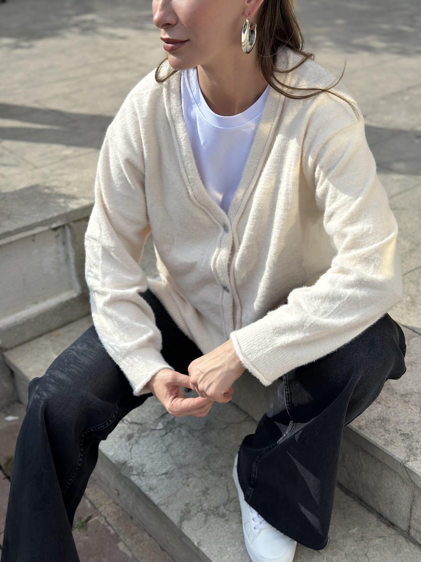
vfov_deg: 39.7
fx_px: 778
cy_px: 281
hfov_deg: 30.3
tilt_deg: -32.1
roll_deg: +2.1
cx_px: 210
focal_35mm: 48
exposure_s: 1/4566
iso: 100
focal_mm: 6.86
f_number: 1.78
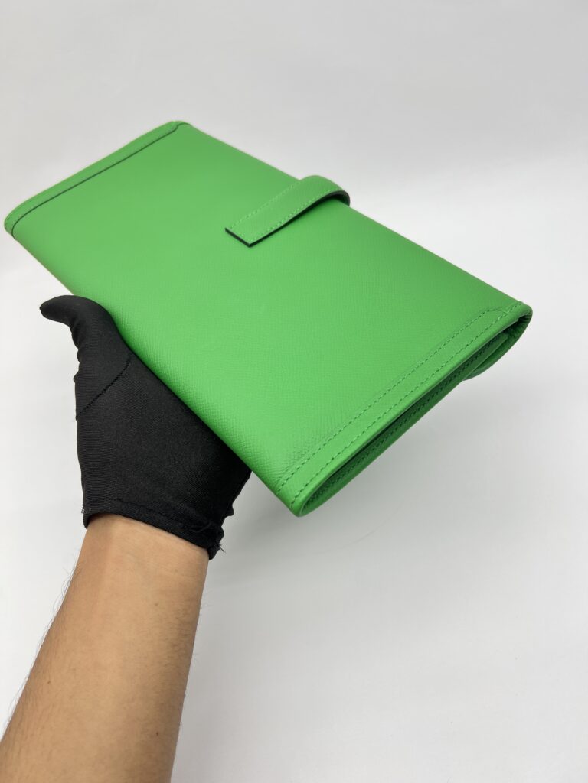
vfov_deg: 67.3
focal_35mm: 26
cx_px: 294
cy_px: 392
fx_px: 589
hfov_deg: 53.1
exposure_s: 1/100
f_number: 1.5
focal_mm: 5.7
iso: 40
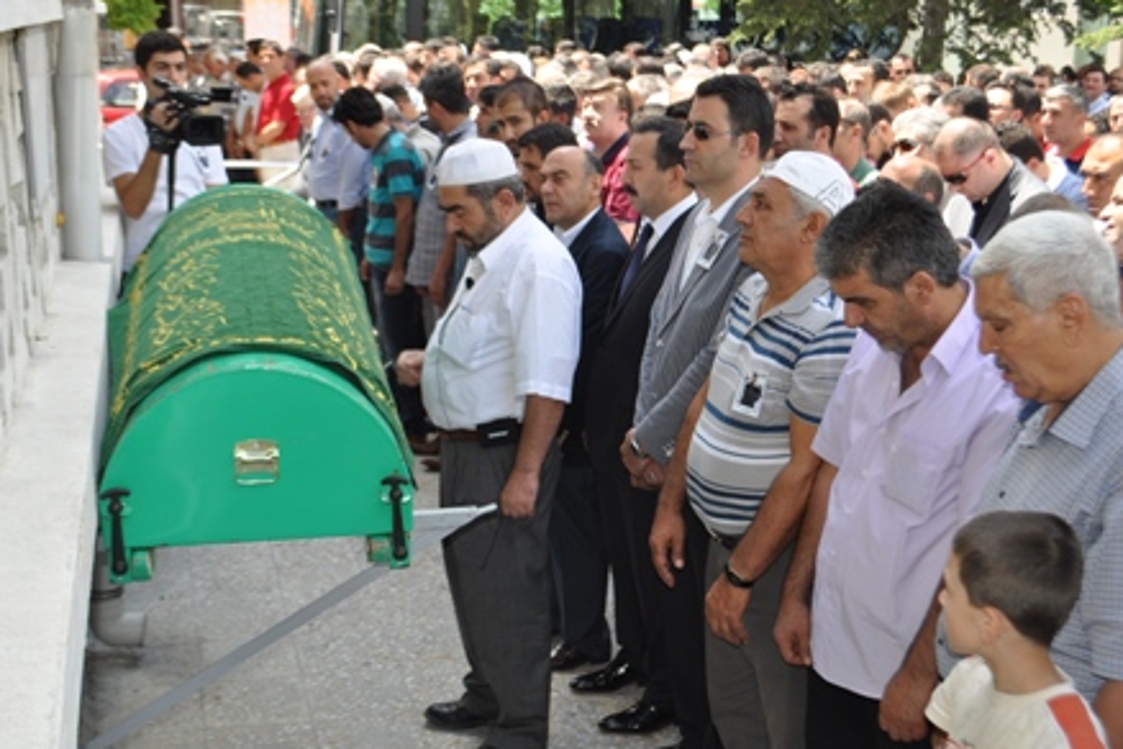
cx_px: 551
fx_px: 1435
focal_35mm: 46
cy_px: 380
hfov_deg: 42.7
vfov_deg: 29.2
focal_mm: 30
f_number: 5
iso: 200
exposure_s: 1/200
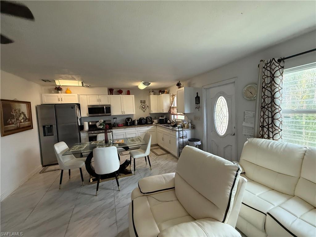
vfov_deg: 85.7
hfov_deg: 102.1
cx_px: 158
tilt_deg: -4.0
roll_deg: +2.7
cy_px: 118
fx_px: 128
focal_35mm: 14
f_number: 2.2
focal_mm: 2.22
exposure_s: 1/120
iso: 400
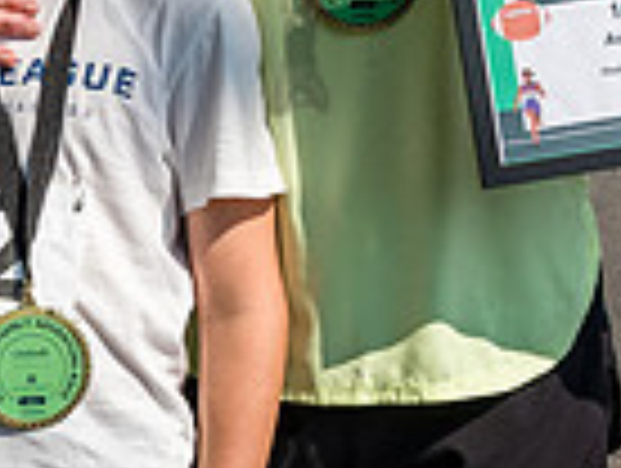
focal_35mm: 215
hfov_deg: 9.2
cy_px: -148
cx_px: 271
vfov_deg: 6.9
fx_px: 3864
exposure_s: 1/2000
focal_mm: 40
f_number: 5.6
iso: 400
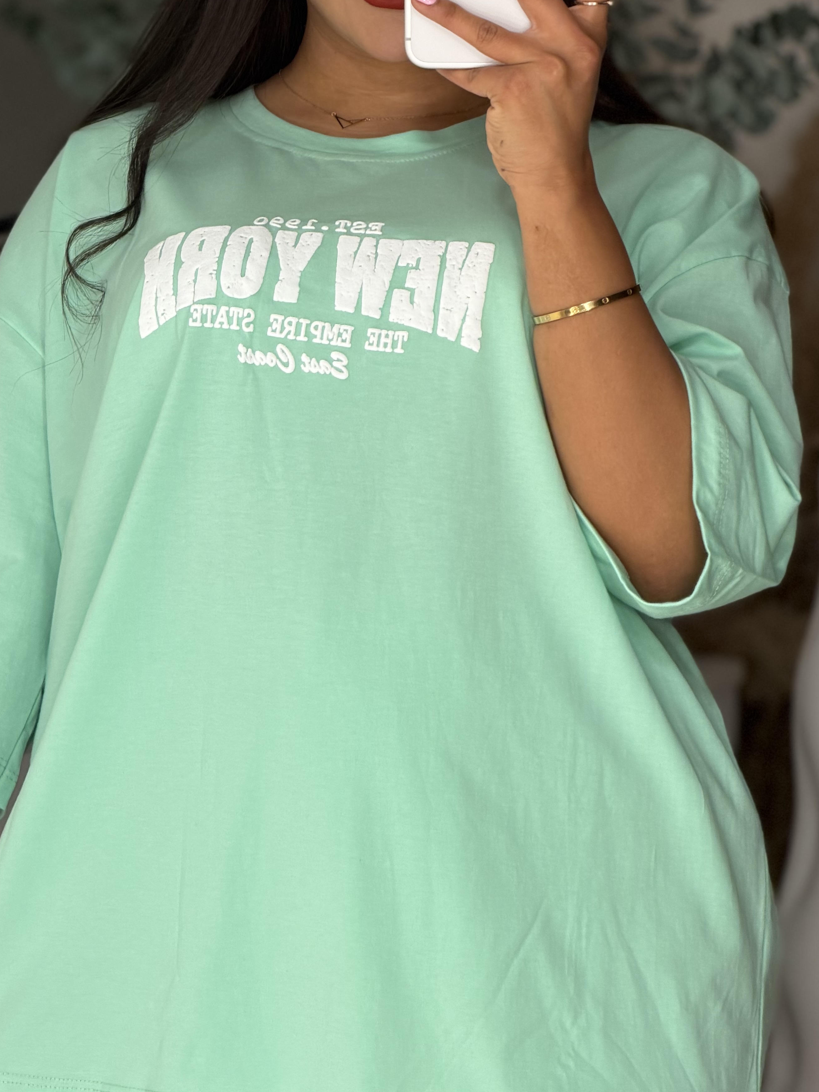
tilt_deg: -7.5
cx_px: 285
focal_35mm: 163
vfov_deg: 12.1
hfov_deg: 9.1
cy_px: 433
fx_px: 5142
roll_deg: +0.2
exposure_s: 1/100
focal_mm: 16.89
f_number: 2.8
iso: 64
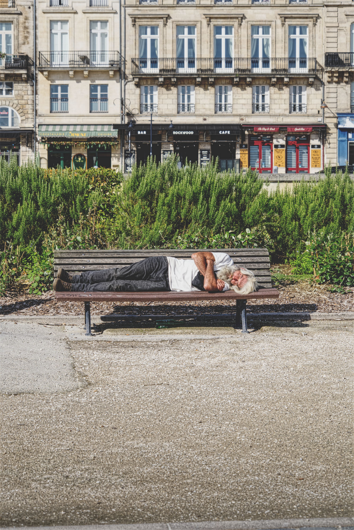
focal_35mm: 87
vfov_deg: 23.4
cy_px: 265
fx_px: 1282
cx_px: 177
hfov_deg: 15.7
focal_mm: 87
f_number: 9
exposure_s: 1/160
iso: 50
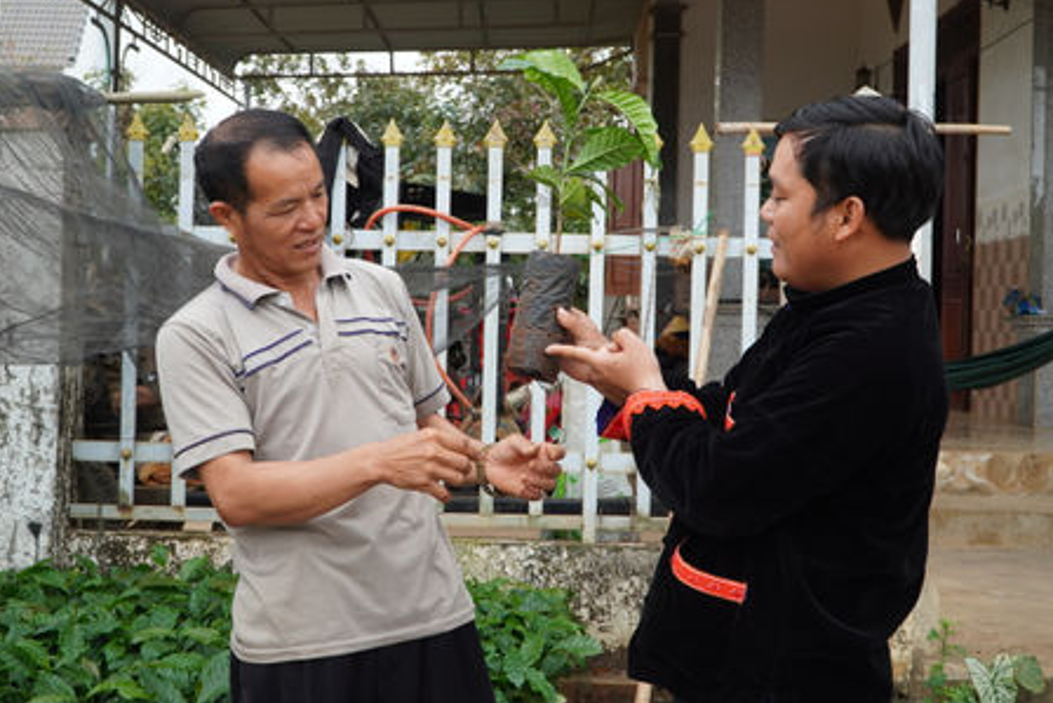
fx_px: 1375
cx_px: 505
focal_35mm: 47
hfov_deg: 41.9
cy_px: 301
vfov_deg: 28.6
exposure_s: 1/100
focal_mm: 26
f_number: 6.3
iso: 100
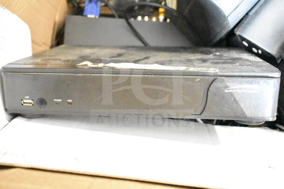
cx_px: 142
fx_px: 343
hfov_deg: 45.0
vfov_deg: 30.9
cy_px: 94
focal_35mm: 44
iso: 22800
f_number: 4.2
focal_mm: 29
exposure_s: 1/50
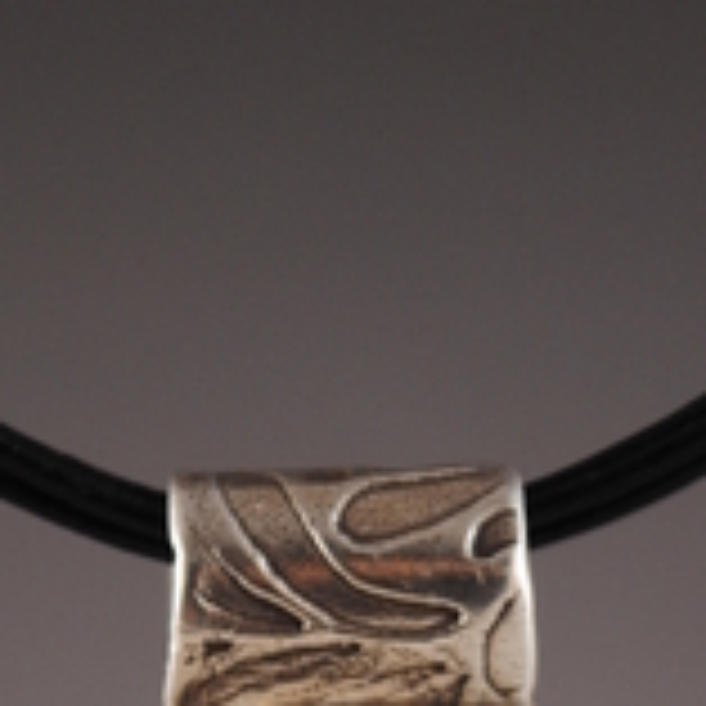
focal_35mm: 223
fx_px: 5154
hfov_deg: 7.8
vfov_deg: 7.7
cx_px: 405
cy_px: 971
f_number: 5.6
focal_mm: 55
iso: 200
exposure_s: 1/40
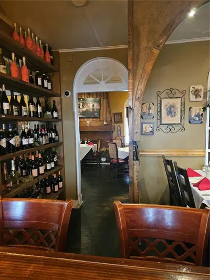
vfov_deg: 73.9
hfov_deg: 58.9
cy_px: 140
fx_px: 186
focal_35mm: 23
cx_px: 105
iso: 800
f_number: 1.7
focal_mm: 6.3
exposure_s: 1/24
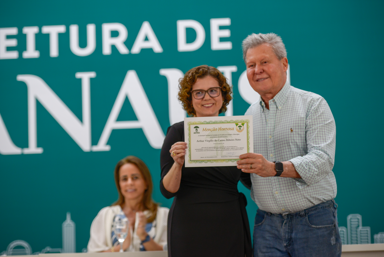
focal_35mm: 112
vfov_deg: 12.2
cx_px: 192
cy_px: 128
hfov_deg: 18.3
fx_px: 1195
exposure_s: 1/40
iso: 400
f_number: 2.8
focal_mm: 112
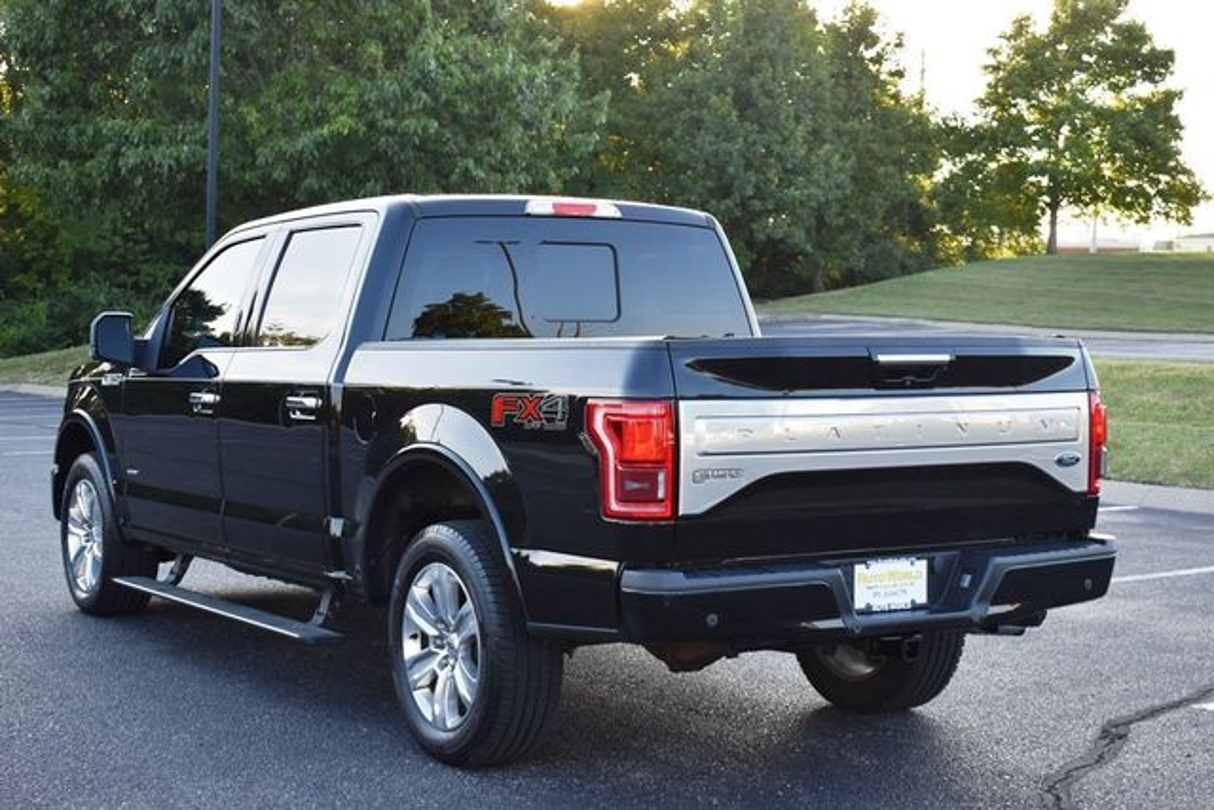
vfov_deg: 23.8
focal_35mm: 57
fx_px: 1922
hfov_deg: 35.0
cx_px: 607
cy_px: 405
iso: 400
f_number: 5.6
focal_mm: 38
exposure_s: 1/250
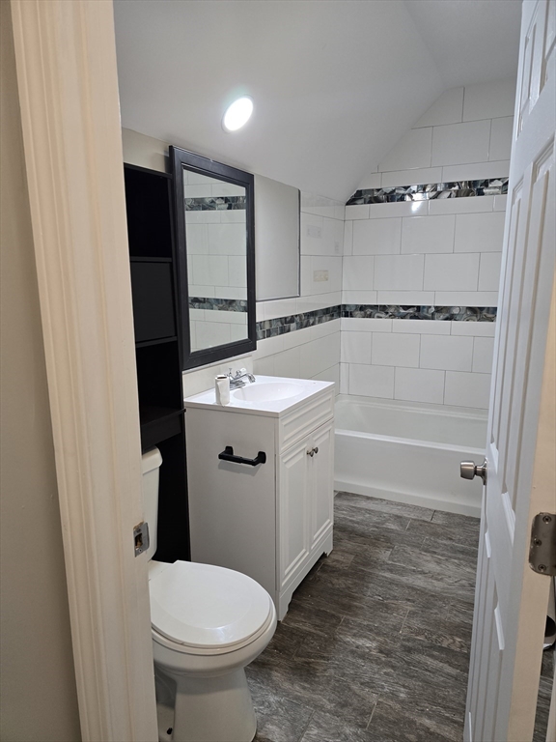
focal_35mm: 23
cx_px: 278
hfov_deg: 58.9
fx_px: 493
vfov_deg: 73.9
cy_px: 371
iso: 320
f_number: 1.7
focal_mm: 6.3
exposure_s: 1/120
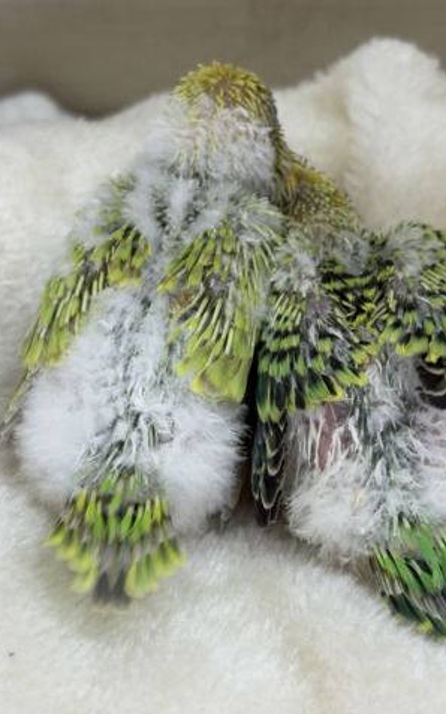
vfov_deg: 27.9
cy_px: 358
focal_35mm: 74
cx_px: 229
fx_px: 1440
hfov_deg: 17.6
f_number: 1.6
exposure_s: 1/50
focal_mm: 5.96
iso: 40
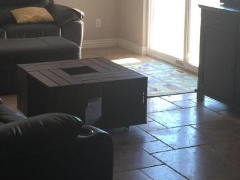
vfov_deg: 17.9
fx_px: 569
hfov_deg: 23.8
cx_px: 102
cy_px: 38
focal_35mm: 82
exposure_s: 1/30
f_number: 2.2
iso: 32
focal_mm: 4.15
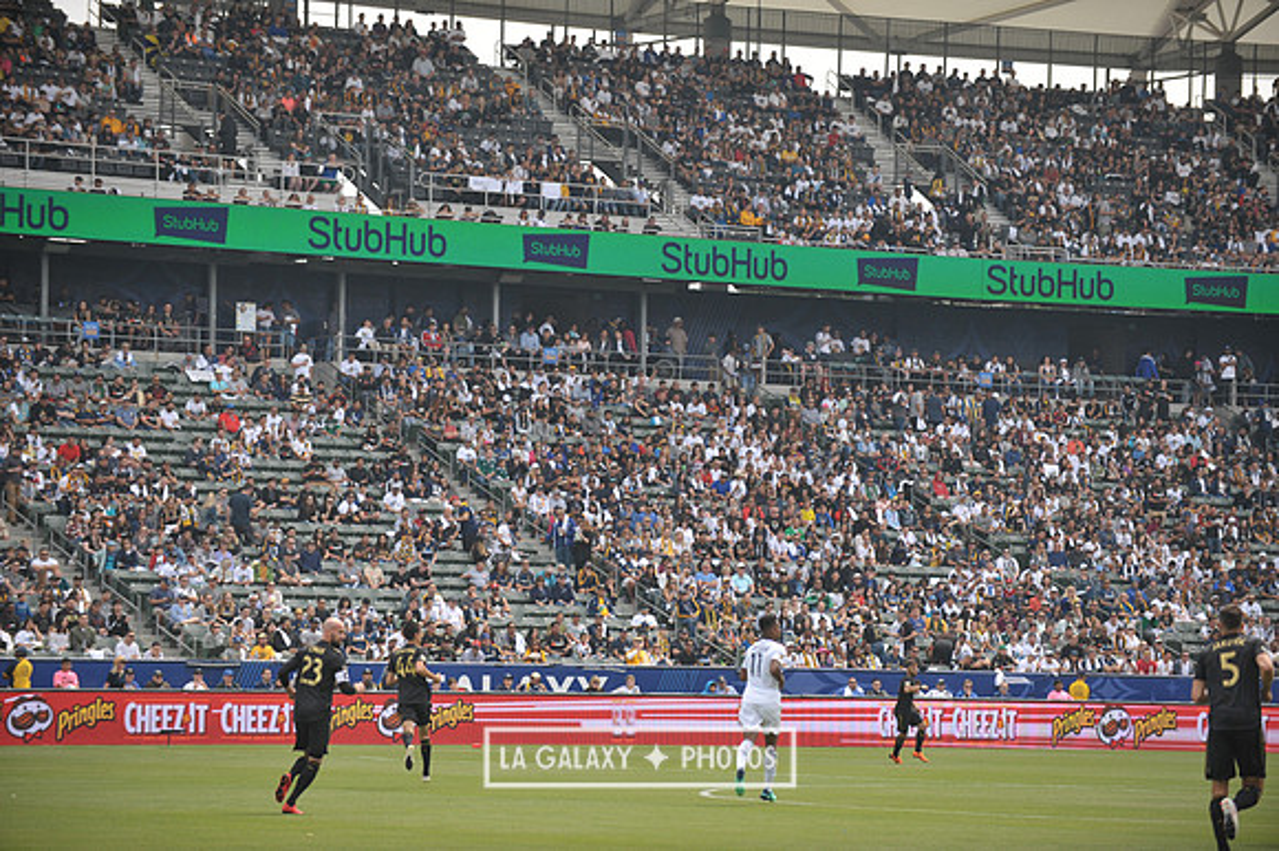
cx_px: 640
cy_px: 426
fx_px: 4616
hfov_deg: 15.8
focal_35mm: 130
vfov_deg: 10.5
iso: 320
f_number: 3.5
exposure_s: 1/2500
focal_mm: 130
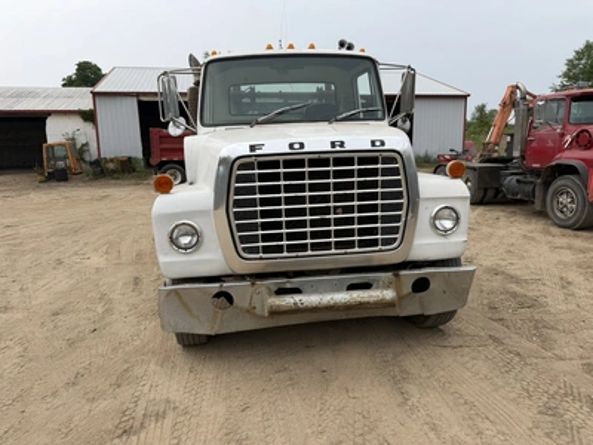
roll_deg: +1.0
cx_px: 296
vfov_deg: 56.8
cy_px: 222
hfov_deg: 71.6
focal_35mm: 24
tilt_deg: -8.7
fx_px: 411
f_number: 1.78
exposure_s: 1/2110
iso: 80
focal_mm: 6.76
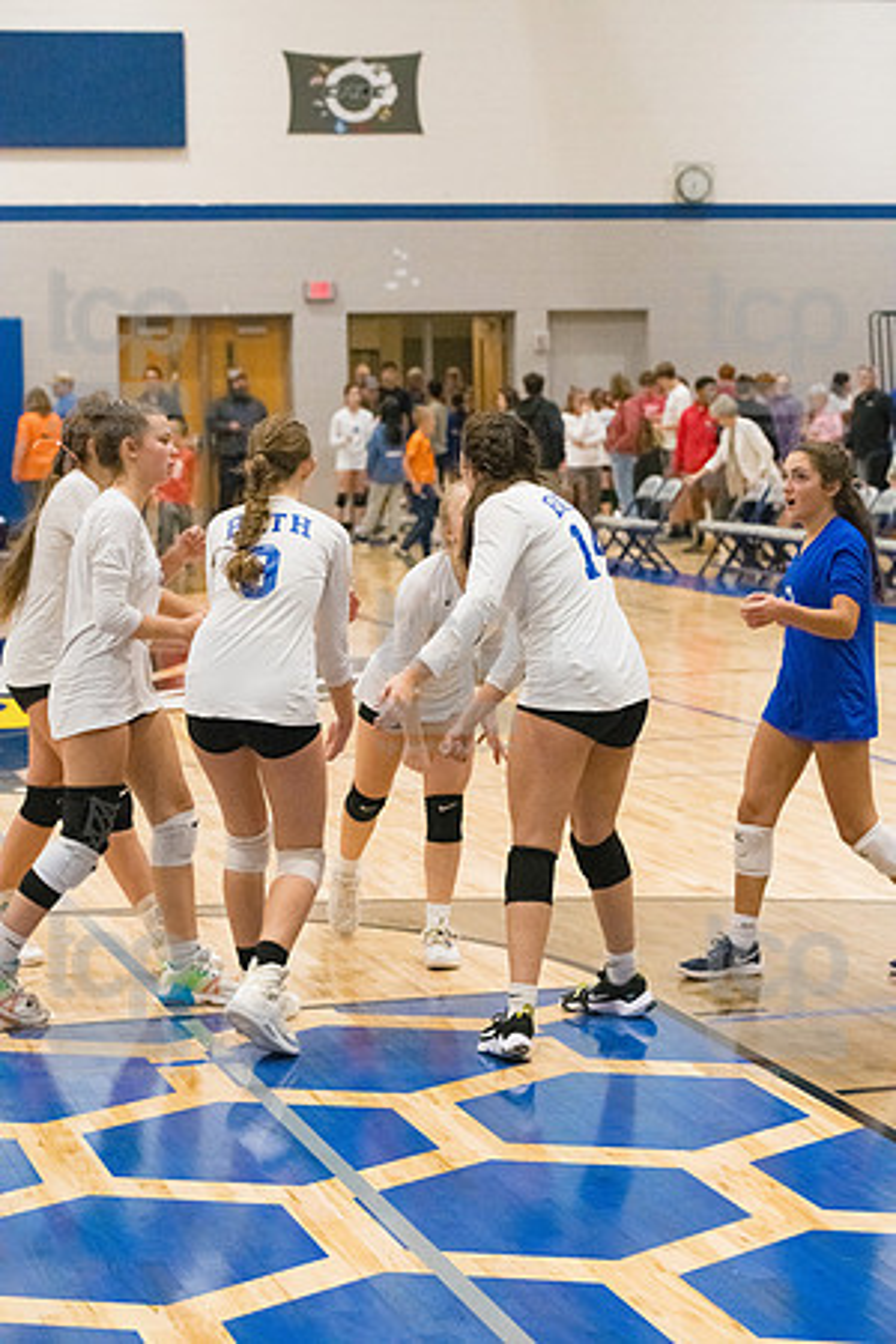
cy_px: 672
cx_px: 448
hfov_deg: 15.9
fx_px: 3210
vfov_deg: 23.6
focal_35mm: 86
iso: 10000
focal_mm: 86
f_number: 4.5
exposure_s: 1/1600
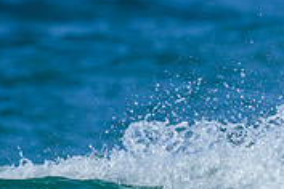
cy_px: 212
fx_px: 25787
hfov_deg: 0.6
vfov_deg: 0.4
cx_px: 498
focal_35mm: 3269
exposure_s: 1/2000
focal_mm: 800
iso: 320
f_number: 6.3
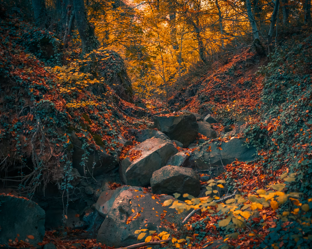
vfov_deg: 29.7
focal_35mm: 51
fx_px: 471
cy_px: 125
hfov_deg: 36.7
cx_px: 159
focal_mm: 24
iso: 200
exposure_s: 1/80
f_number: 3.2
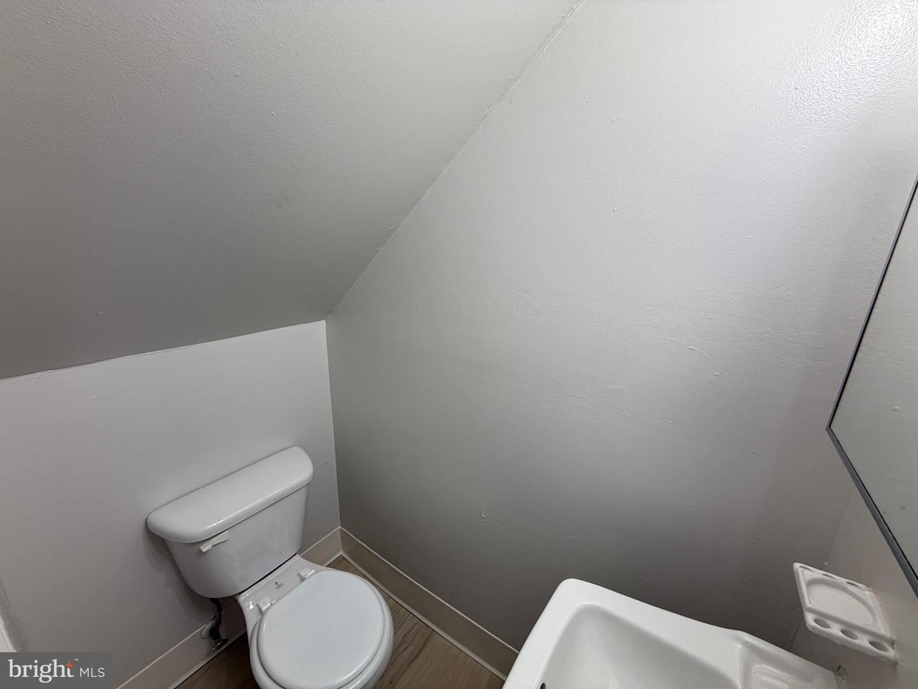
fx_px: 371
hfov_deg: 102.1
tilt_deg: -15.0
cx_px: 459
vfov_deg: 85.7
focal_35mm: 14
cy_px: 344
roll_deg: -1.5
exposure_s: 1/120
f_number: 2.2
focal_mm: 2.22
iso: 100
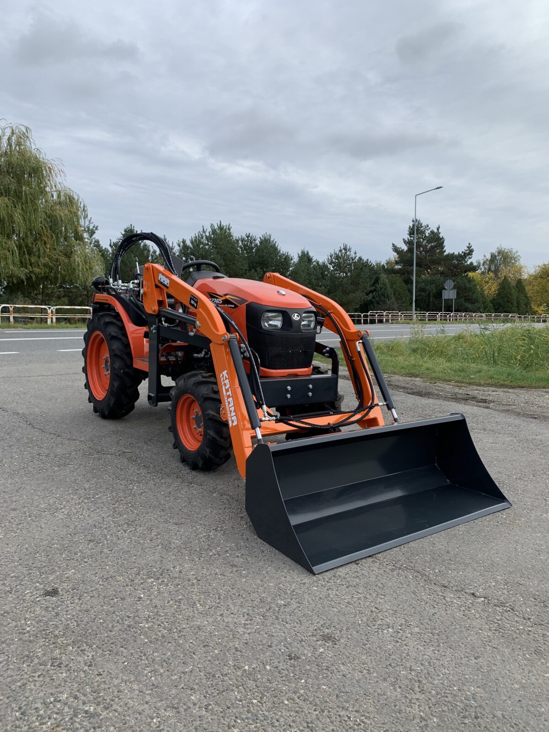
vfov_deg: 67.3
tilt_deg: -4.8
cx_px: 274
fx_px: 550
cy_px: 366
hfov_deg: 53.1
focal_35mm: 26
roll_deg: -0.2
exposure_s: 1/1266
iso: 25
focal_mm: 4.25
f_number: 1.8
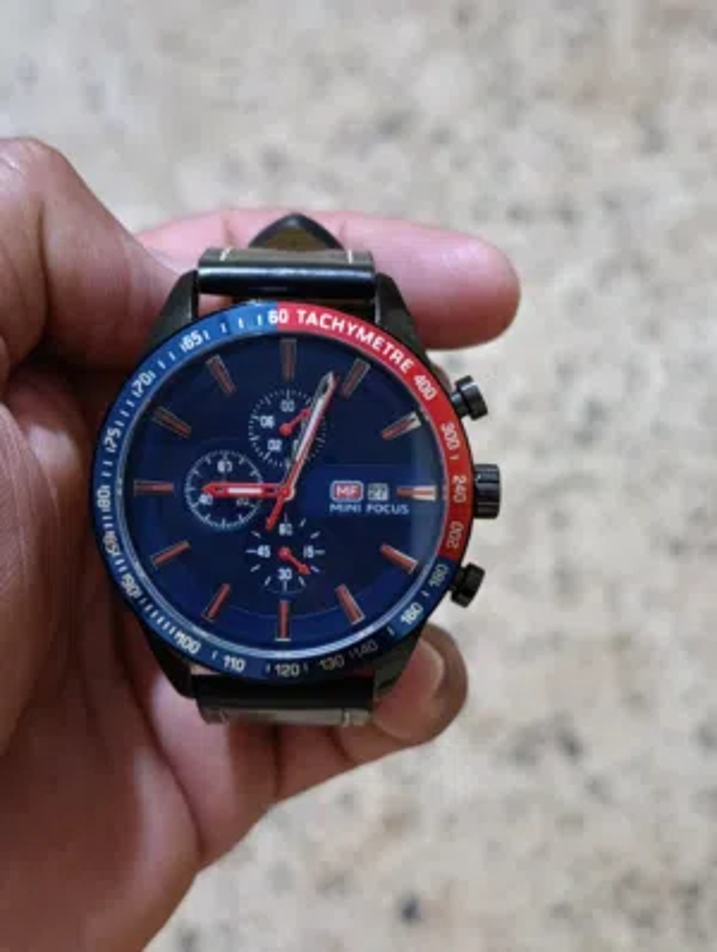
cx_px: 358
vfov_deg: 41.2
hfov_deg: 31.6
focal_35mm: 46
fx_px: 1266
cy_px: 476
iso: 4000
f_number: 1.6
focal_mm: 6.14
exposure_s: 1/25
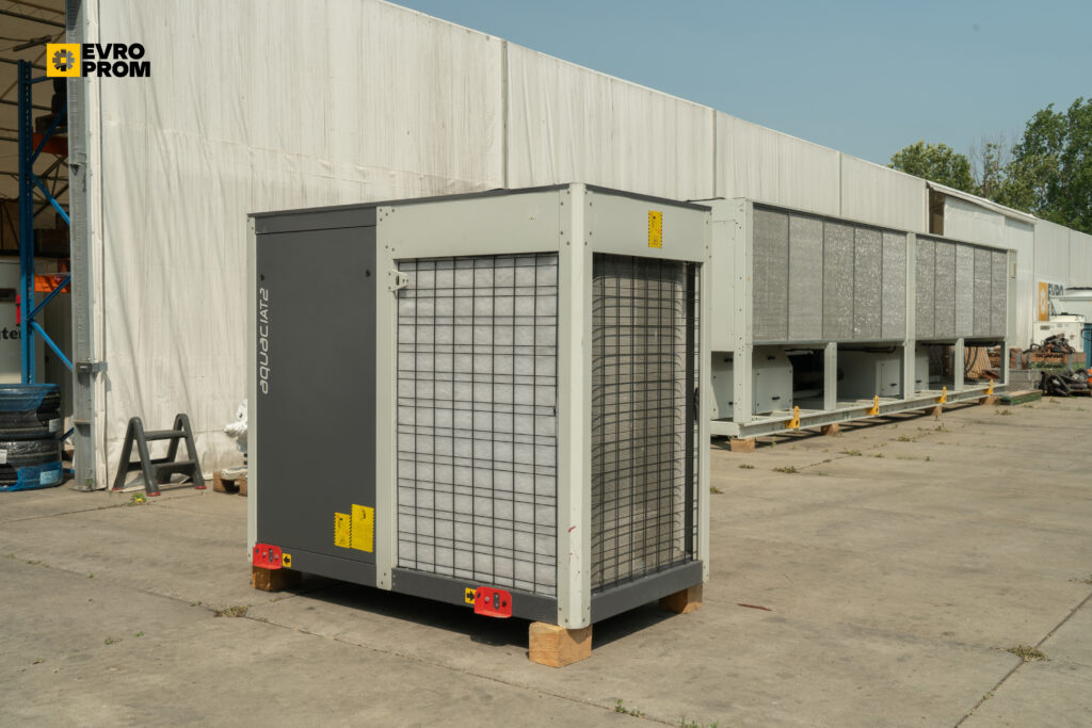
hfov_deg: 54.4
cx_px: 546
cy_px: 364
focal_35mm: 35
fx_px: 1062
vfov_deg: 37.9
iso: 100
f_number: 11
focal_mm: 35
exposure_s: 1/100
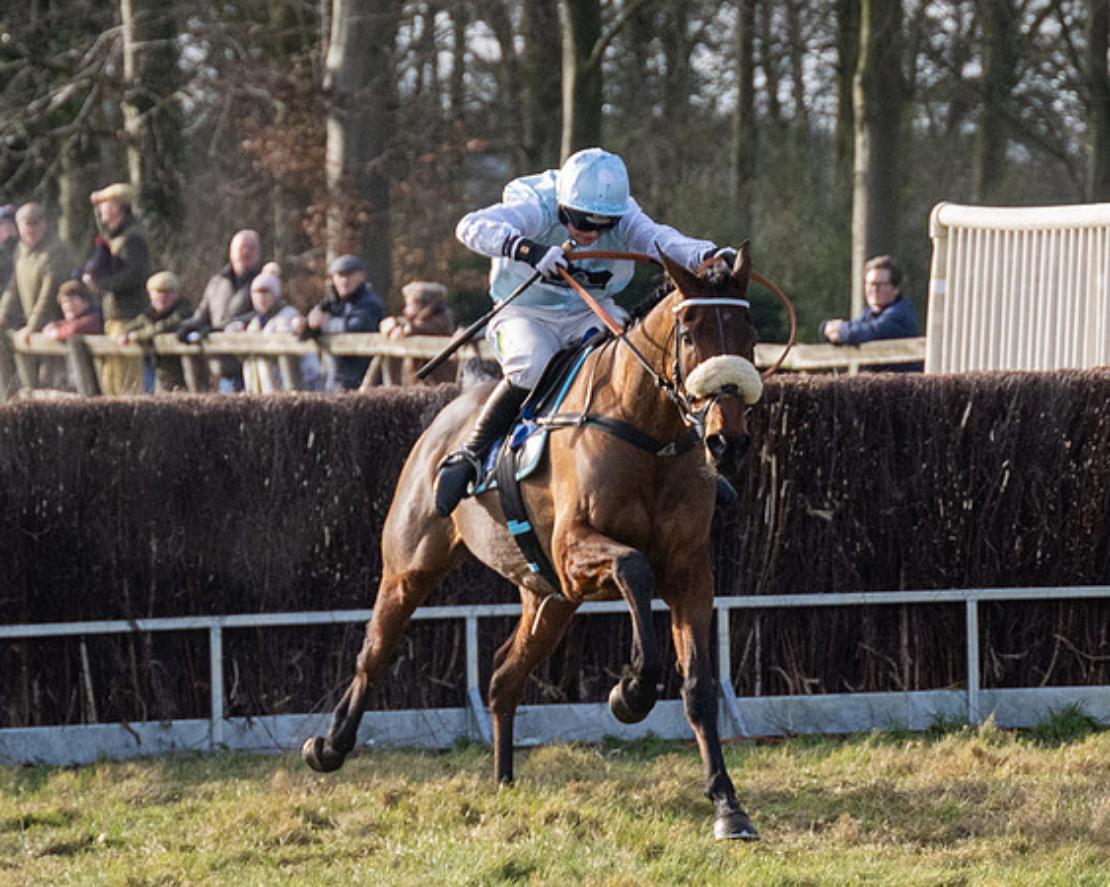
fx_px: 11166
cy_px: 398
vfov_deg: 4.6
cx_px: 297
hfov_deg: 5.7
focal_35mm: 340
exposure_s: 1/4000
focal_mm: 101
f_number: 4
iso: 800
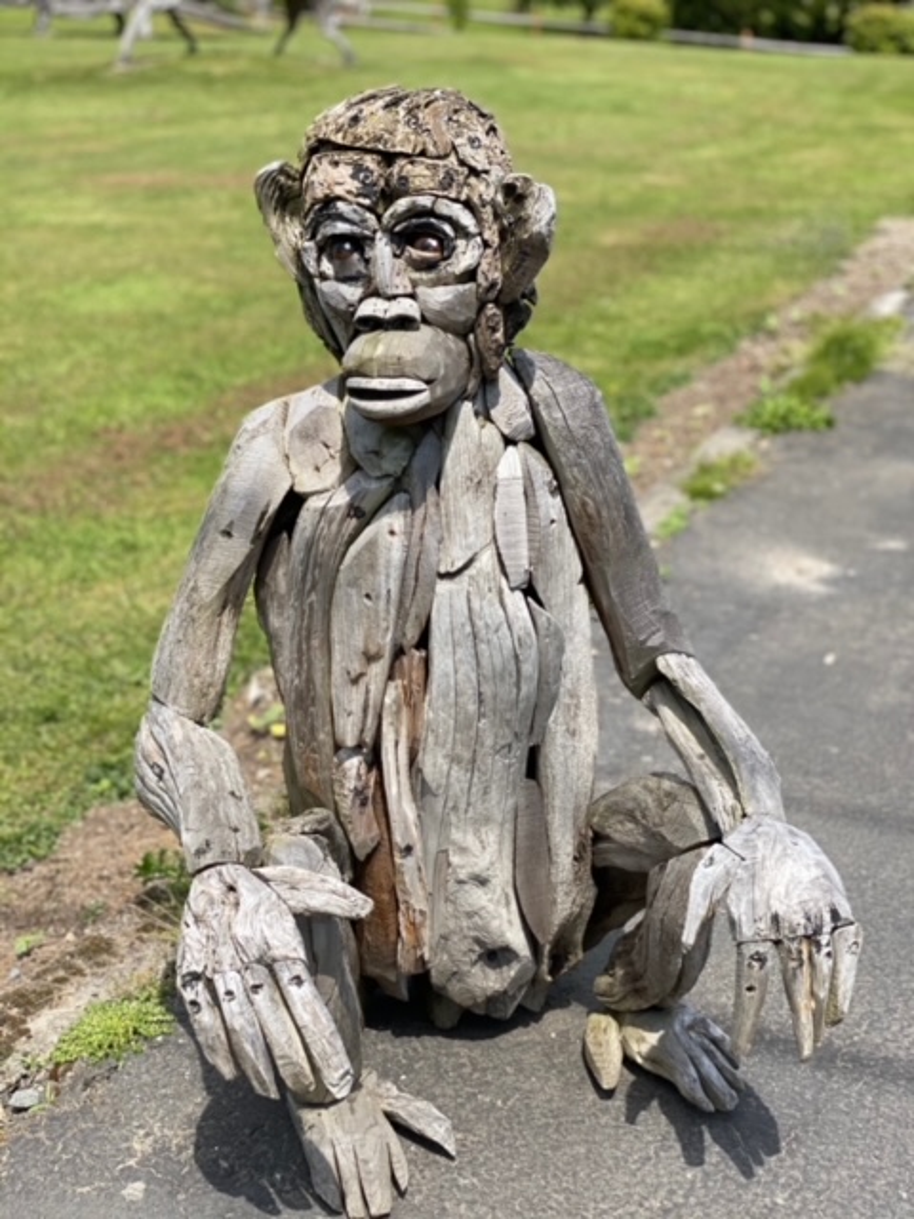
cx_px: 457
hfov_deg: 28.0
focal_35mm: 52
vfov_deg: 36.8
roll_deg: -2.1
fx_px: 1831
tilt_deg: -18.5
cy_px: 610
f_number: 2
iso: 20
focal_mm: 6
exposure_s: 1/1020
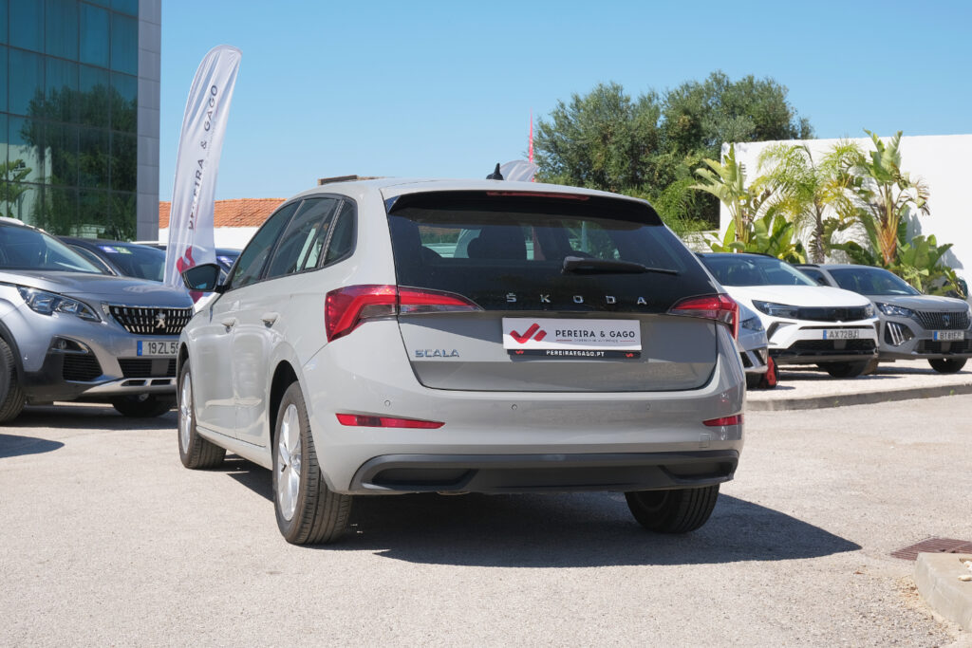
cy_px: 324
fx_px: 1458
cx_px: 486
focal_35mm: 54
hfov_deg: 36.9
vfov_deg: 25.1
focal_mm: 36.3
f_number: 9
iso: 160
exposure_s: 1/250
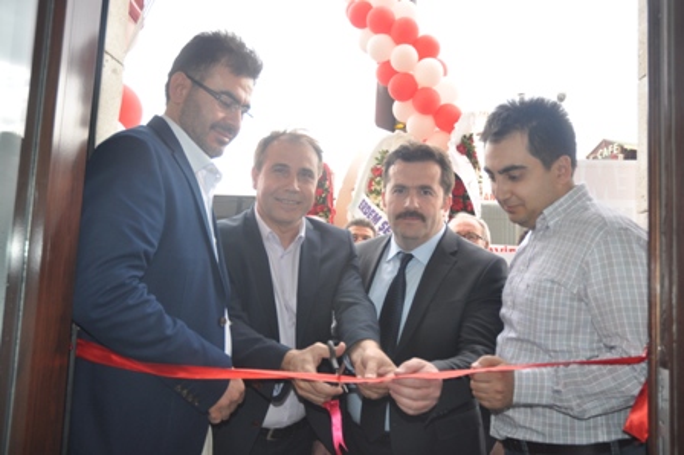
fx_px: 627
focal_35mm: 33
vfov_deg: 39.9
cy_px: 228
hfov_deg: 57.3
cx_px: 342
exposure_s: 1/125
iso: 400
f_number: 3.5
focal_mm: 22
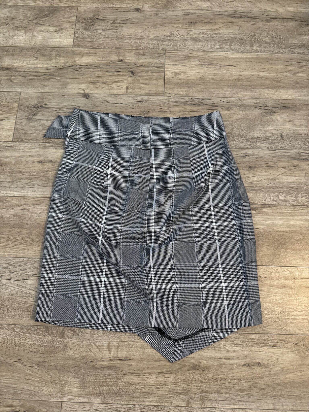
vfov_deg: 71.6
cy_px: 206
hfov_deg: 56.8
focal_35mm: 24
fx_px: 286
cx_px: 154
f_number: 1.78
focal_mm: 6.76
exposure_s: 1/60
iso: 400
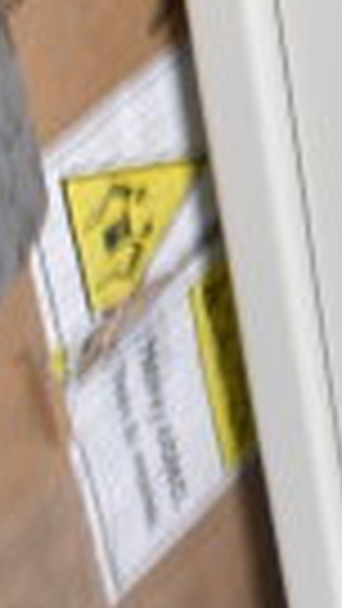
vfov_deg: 10.6
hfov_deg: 5.8
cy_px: -453
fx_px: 3093
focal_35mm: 192
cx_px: 1094
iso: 200
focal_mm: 18
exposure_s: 1/60
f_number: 4
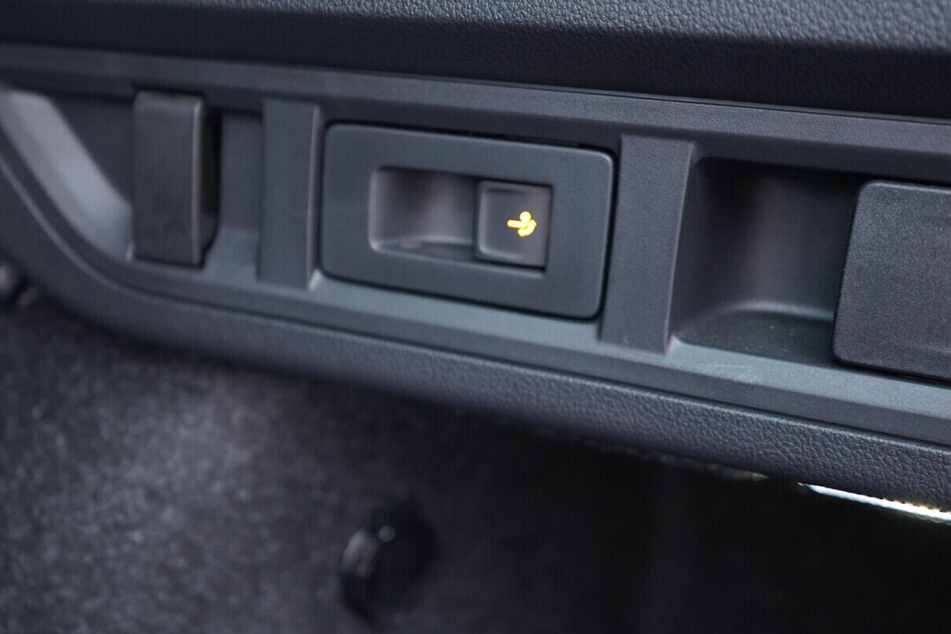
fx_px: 1136
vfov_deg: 31.2
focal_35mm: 43
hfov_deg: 45.2
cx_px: 390
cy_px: 334
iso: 1250
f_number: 2.8
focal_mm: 24
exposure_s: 1/40
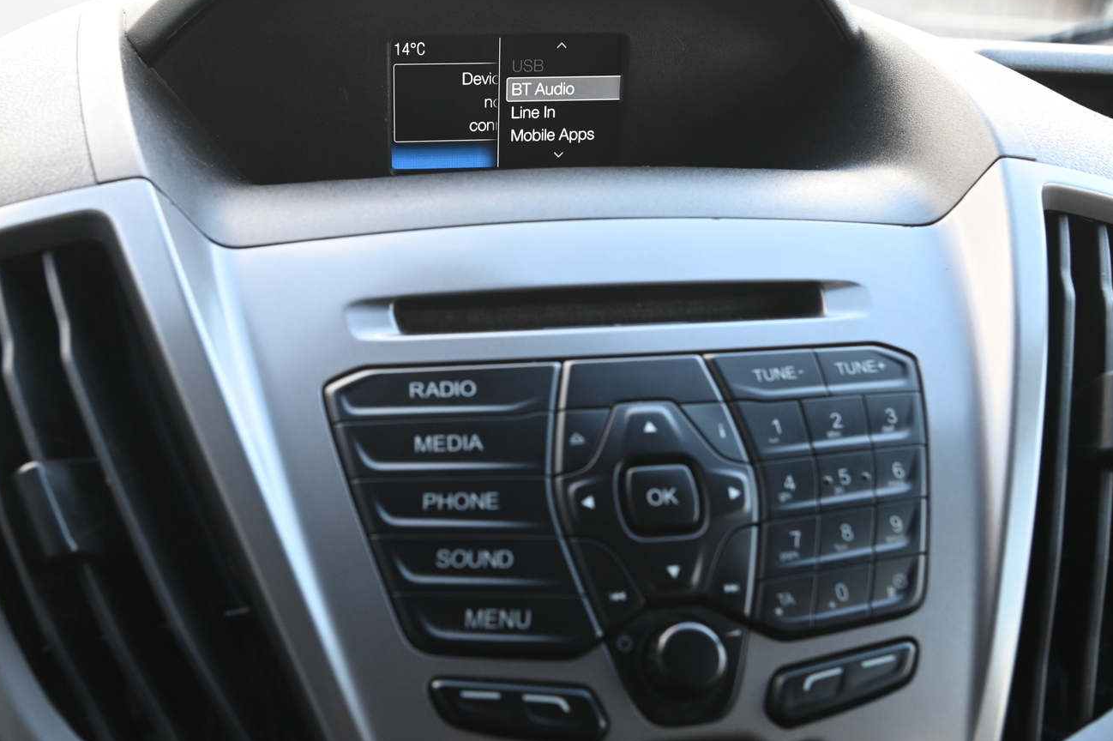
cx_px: 496
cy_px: 370
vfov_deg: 27.0
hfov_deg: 39.6
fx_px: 1545
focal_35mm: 50
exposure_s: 1/125
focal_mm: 40
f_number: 7.1
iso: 2000
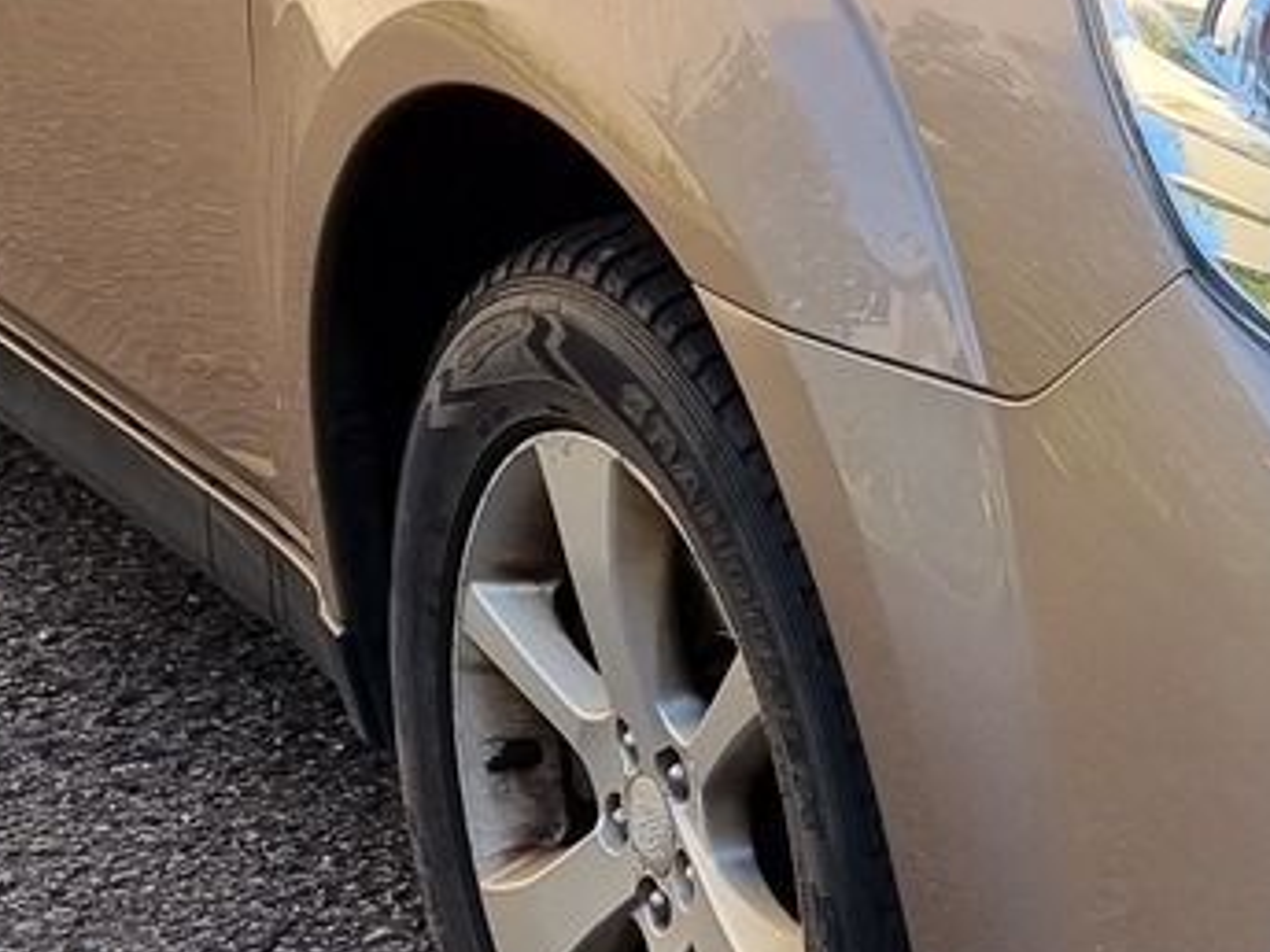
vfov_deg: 12.2
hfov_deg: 15.9
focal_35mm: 121
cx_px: 1303
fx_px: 4439
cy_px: 439
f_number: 1.8
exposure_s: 1/1104
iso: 50
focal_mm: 5.4
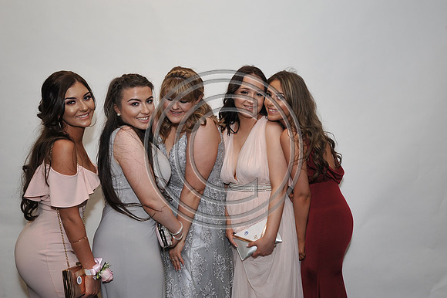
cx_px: 224
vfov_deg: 31.9
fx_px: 521
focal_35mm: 42
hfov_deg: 46.4
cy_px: 149
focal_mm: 42
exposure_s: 1/60
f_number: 8
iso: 1000
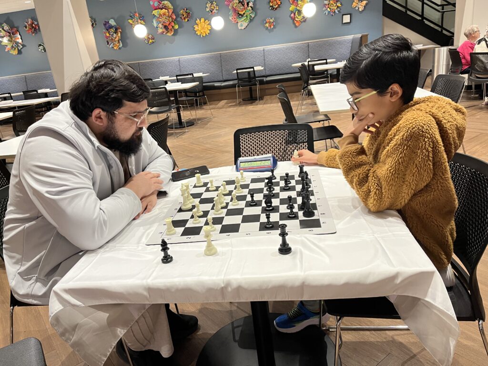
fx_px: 367
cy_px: 183
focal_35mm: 26
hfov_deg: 67.3
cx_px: 244
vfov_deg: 53.1
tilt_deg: -20.4
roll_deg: +6.6
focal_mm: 5.1
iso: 160
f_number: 1.6
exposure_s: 1/60
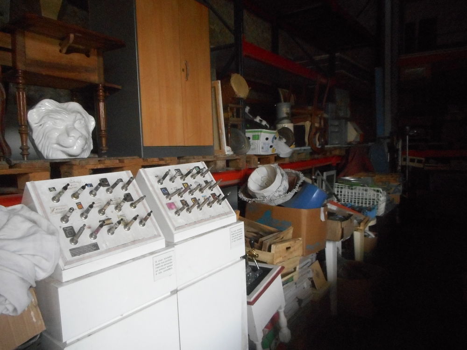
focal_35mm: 25
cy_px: 175
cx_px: 234
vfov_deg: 54.9
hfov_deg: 69.4
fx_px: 337
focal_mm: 4.5
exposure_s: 1/250
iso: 800
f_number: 3.7
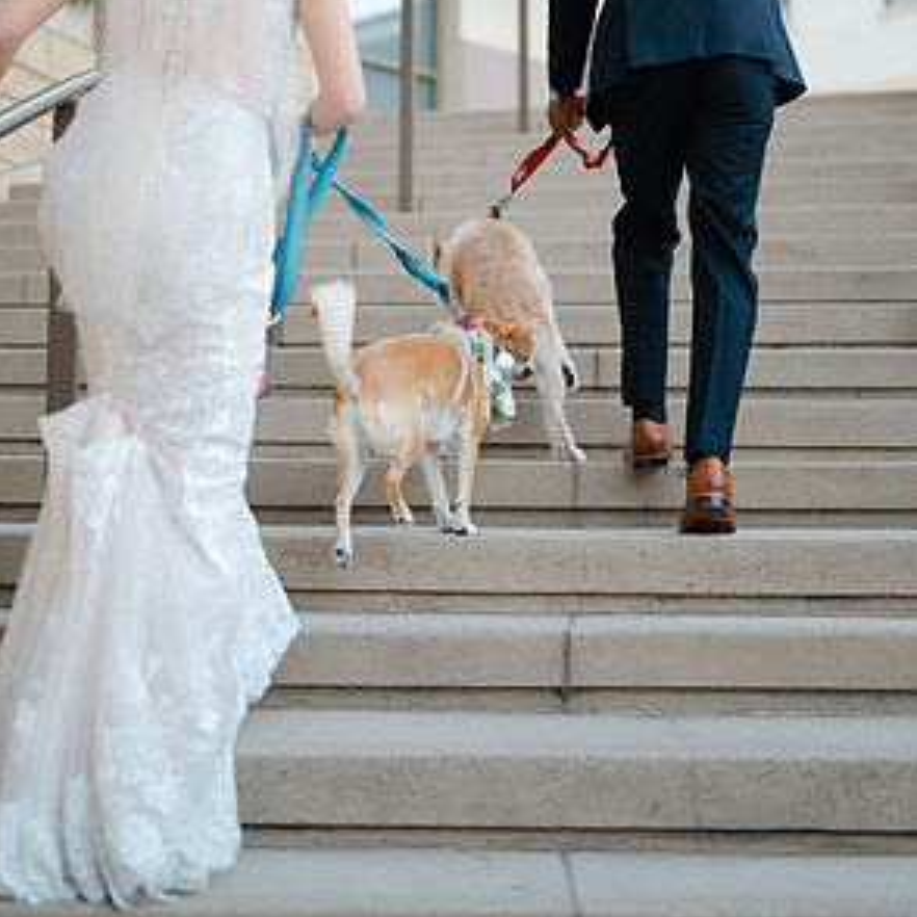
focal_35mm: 65
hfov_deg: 26.5
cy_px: 278
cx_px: 454
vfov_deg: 26.3
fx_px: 1948
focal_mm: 50
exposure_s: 1/320
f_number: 2
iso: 160
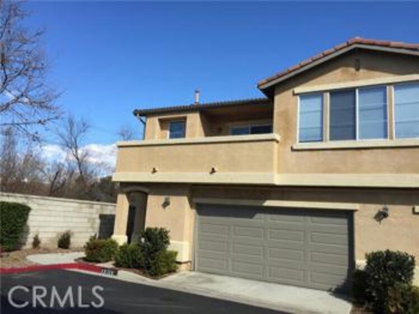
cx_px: 210
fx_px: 351
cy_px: 157
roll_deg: -5.2
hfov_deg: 61.7
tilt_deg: +10.7
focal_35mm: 29
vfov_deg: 48.2
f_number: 2.2
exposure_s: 1/1522
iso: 32
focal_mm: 4.15
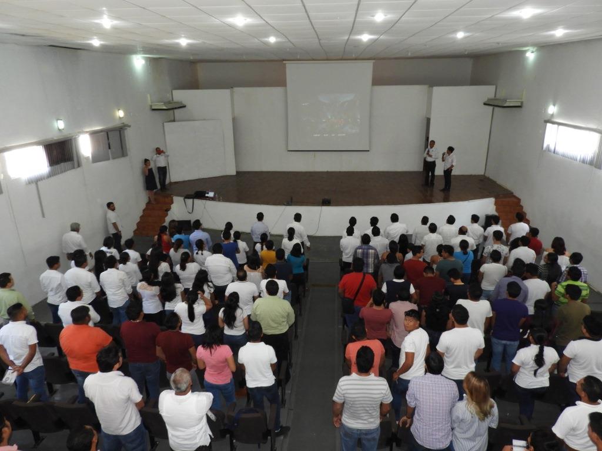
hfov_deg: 71.6
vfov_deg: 56.8
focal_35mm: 24
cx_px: 301
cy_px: 226
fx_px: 417
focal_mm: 4.3
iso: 220
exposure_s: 1/30
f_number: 3.3
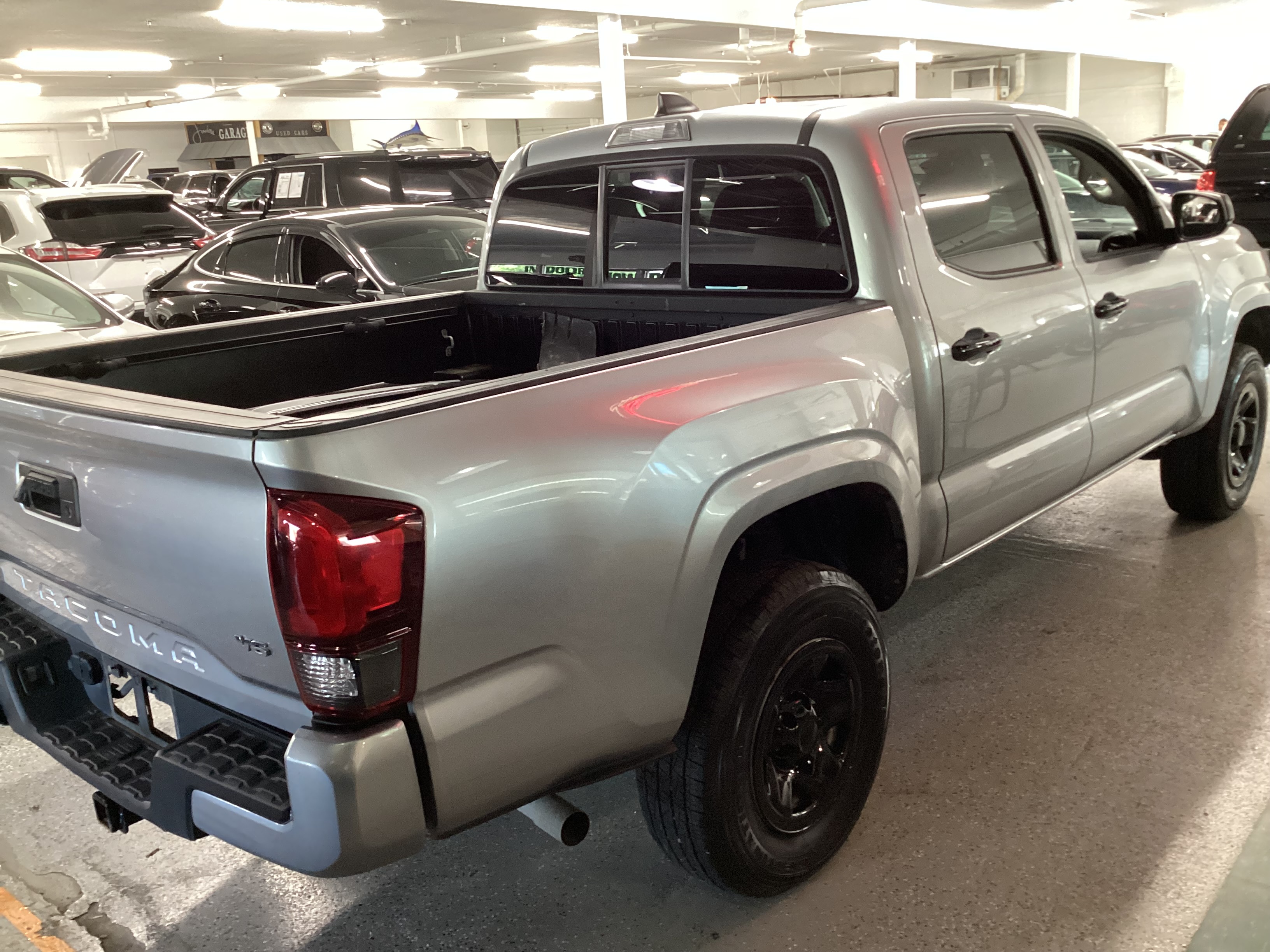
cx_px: 635
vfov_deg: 45.4
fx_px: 1137
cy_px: 476
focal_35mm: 31
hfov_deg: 58.4
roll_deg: +2.7
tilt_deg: -17.6
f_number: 2.4
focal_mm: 3.3
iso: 320
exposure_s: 1/33
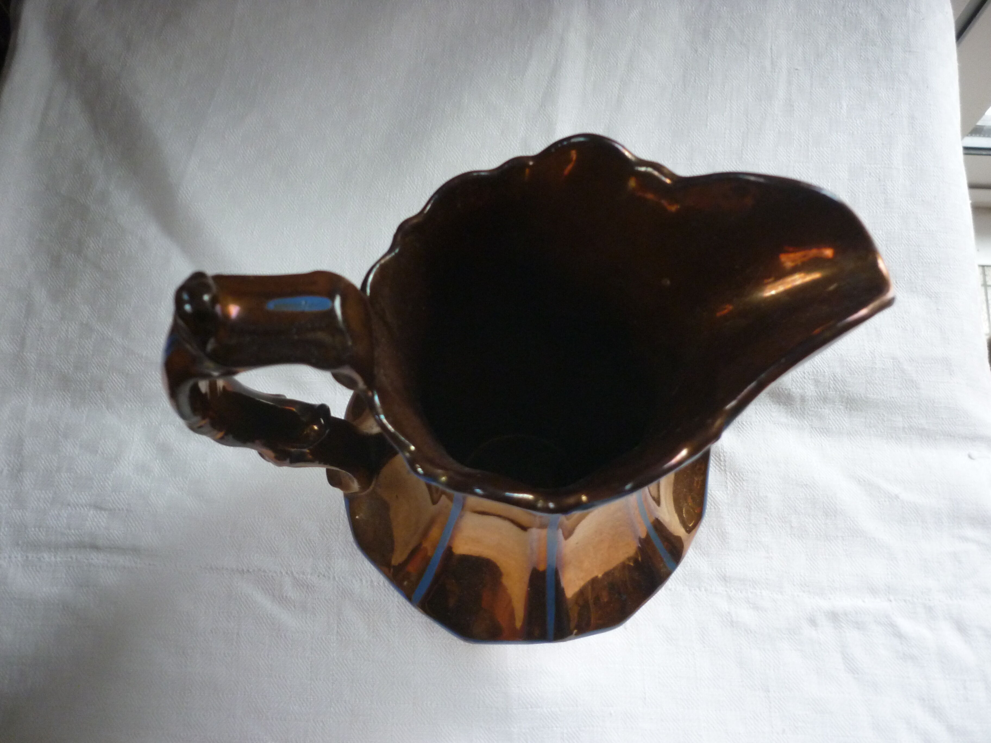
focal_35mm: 33
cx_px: 496
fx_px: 945
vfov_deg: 42.9
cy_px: 372
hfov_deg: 55.4
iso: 250
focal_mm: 5.5
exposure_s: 1/30
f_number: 2.8
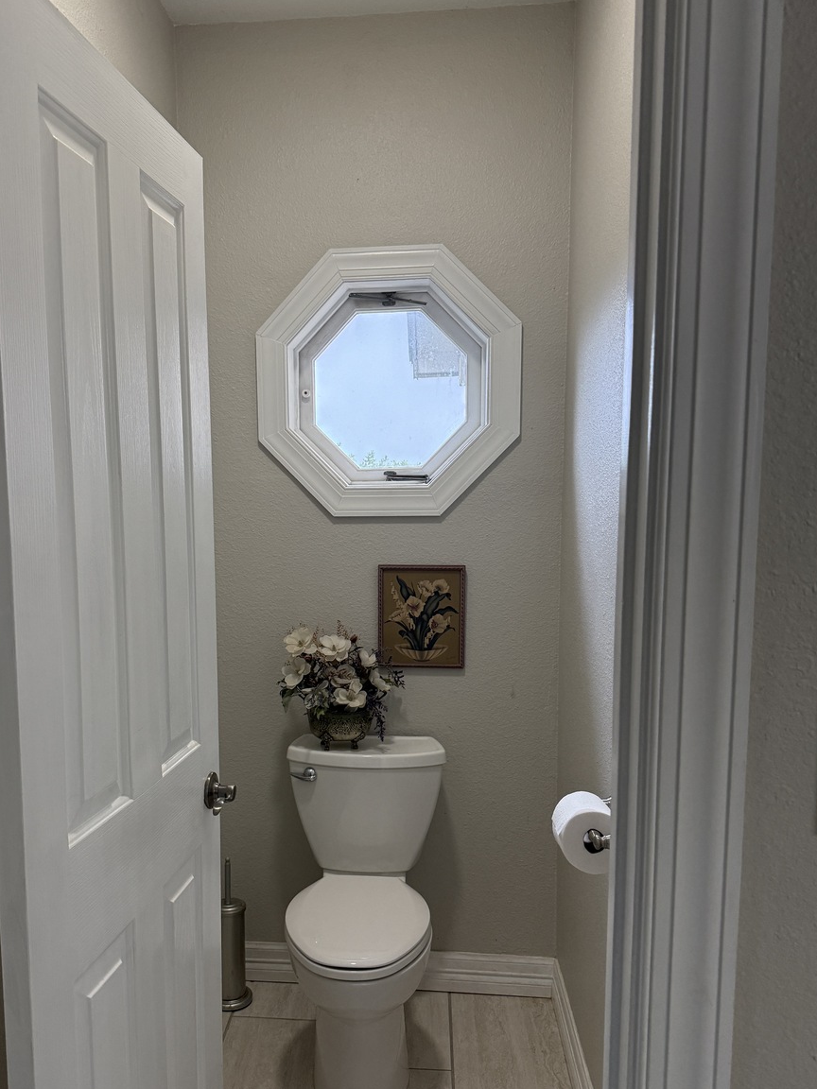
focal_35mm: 30
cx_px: 343
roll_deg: -0.1
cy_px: 601
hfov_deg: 46.6
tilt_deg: -6.5
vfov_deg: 59.8
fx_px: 944
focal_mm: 6.76
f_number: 1.78
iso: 320
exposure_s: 1/120
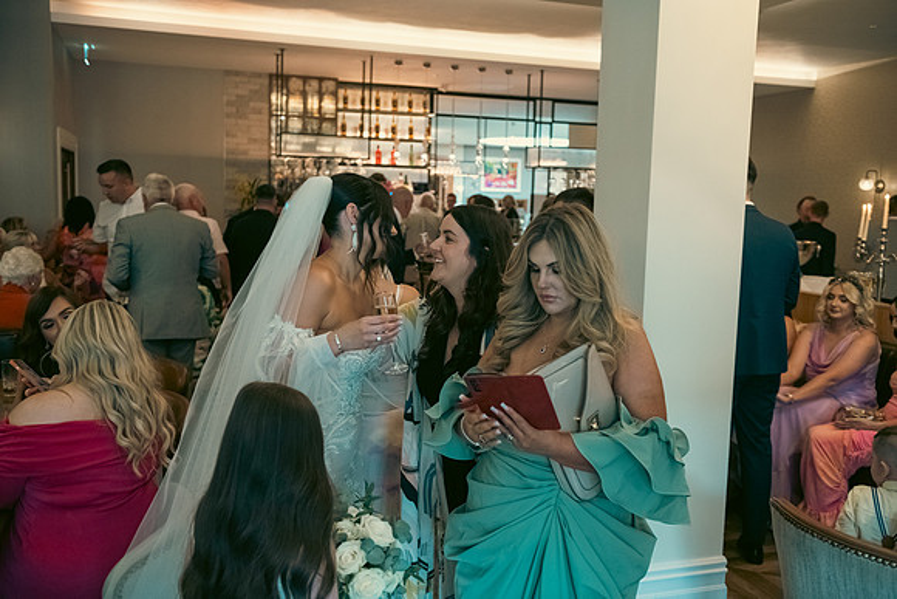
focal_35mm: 35
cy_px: 300
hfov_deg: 54.4
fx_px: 872
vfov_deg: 37.9
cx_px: 448
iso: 2000
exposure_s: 1/160
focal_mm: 35
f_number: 3.5
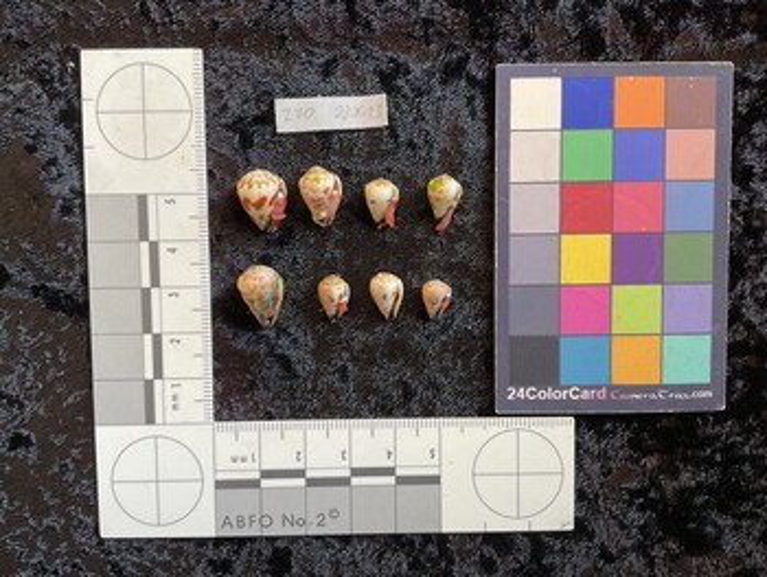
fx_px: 643
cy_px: 288
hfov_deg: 61.6
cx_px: 384
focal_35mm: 29
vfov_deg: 48.3
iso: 64
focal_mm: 3
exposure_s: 1/50
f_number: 1.8
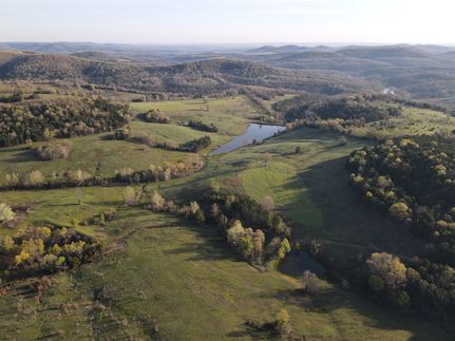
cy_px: 170
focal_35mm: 24
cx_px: 228
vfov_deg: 56.8
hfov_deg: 71.6
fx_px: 315
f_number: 2.8
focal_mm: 4.5
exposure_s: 1/15
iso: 100
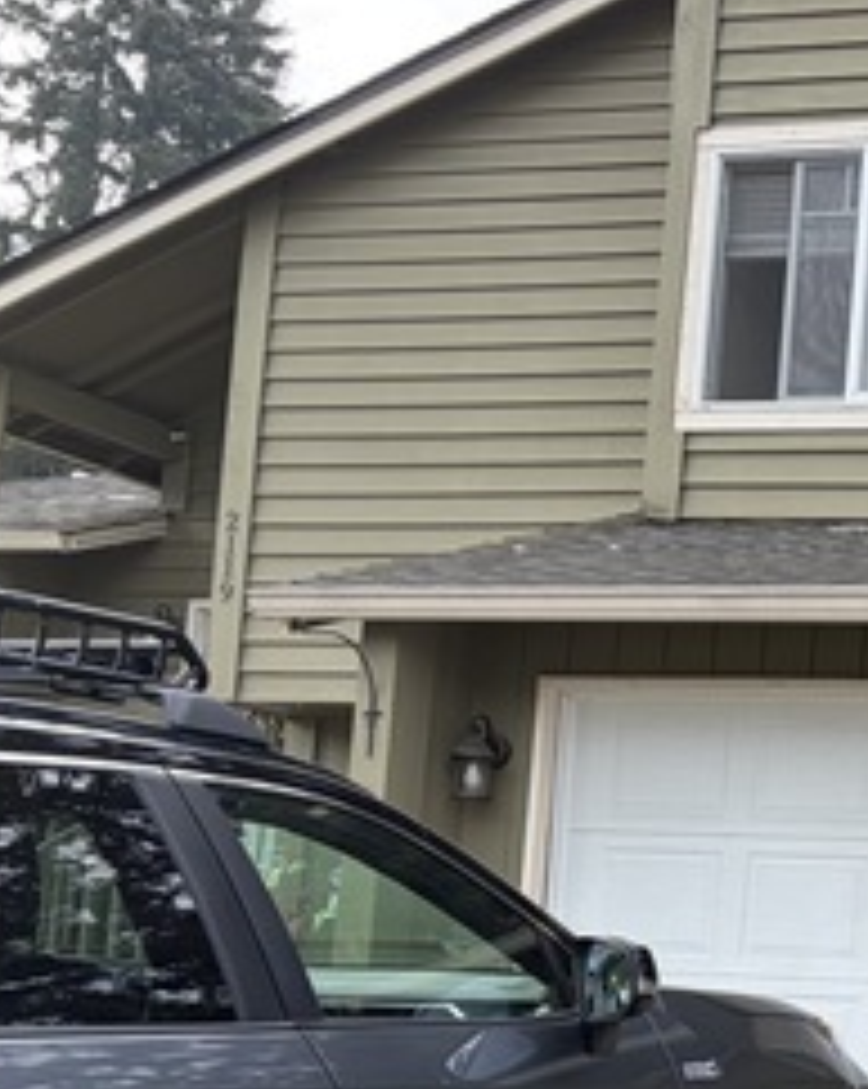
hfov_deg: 18.4
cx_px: 1432
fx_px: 2252
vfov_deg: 26.6
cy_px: 891
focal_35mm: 70
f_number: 1.6
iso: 50
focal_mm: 5.96
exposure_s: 1/515
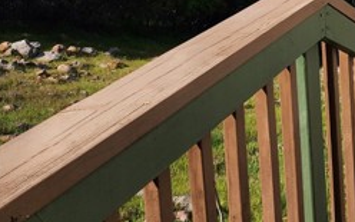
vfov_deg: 18.6
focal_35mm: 63
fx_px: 610
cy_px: -96
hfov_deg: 27.5
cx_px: 454
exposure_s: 1/1358
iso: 12
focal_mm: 6.4
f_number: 1.8
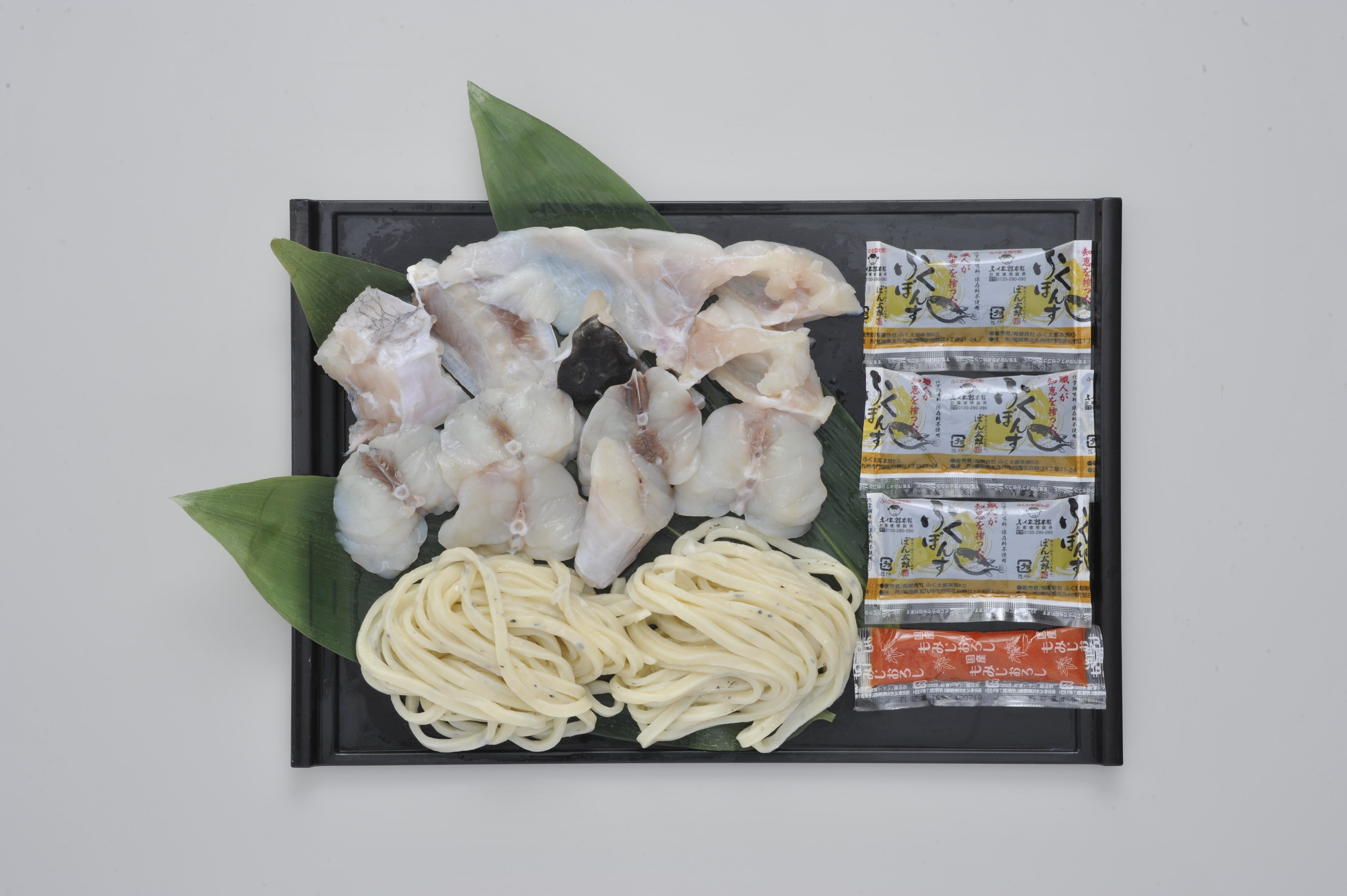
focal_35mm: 78
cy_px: 448
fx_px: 2917
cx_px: 674
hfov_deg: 26.0
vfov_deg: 17.5
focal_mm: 78
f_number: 20
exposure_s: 1/125
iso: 200
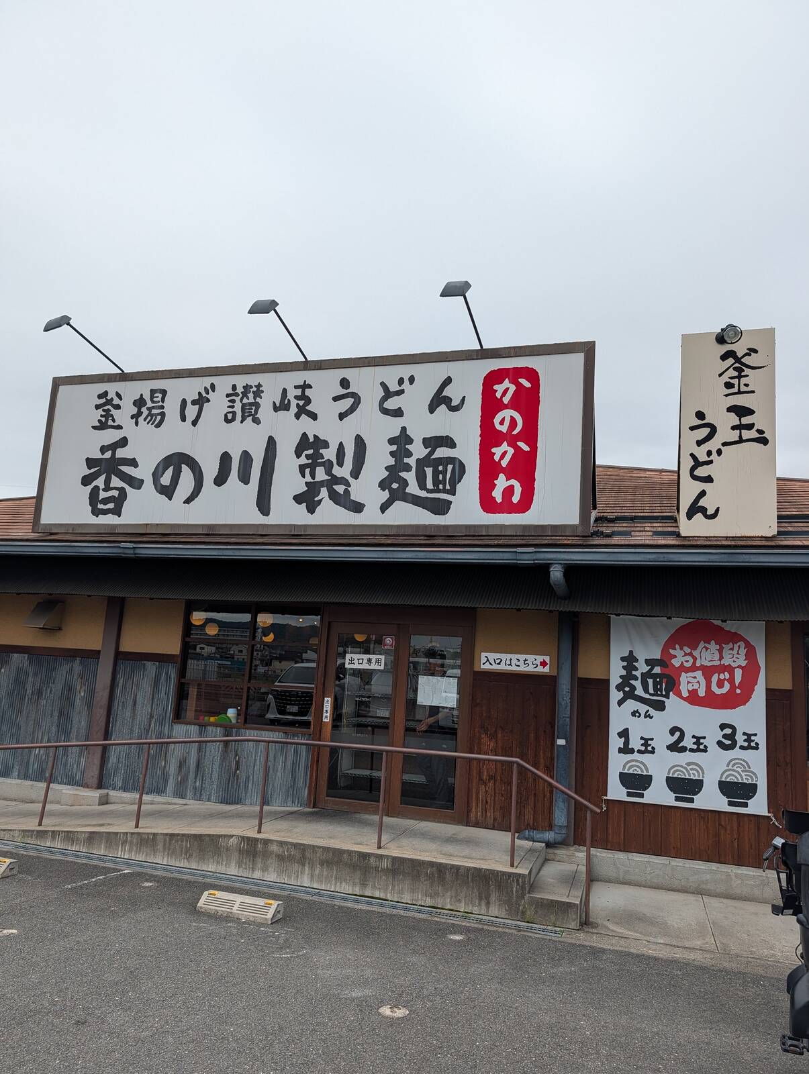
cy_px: 537
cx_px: 404
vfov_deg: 71.5
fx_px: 746
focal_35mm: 24
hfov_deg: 56.9
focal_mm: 6.9
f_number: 1.68
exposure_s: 1/1577
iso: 21
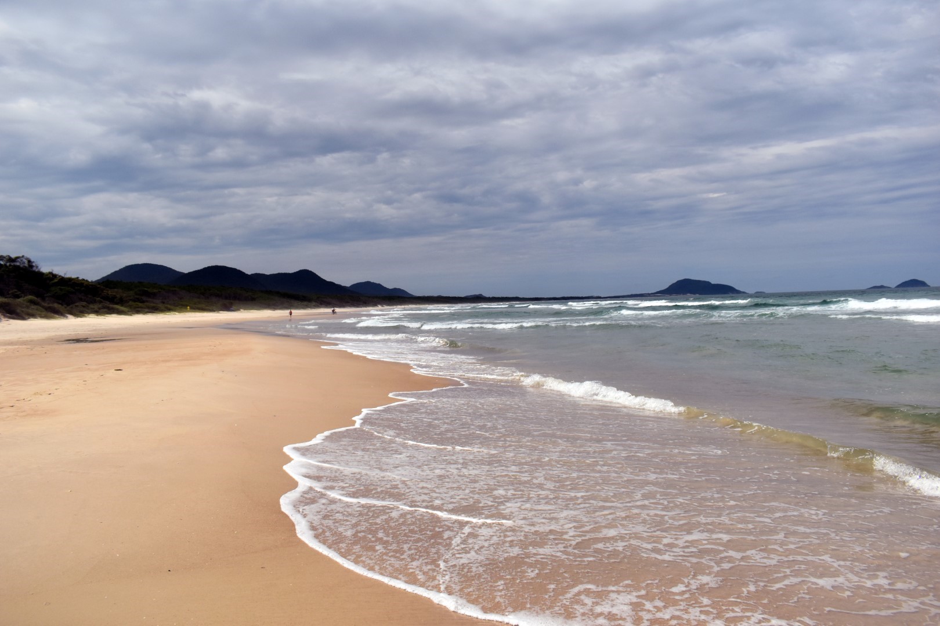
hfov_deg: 67.4
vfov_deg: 47.9
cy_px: 313
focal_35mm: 27
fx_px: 705
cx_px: 470
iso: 400
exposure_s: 1/2000
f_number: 7.1
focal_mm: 18
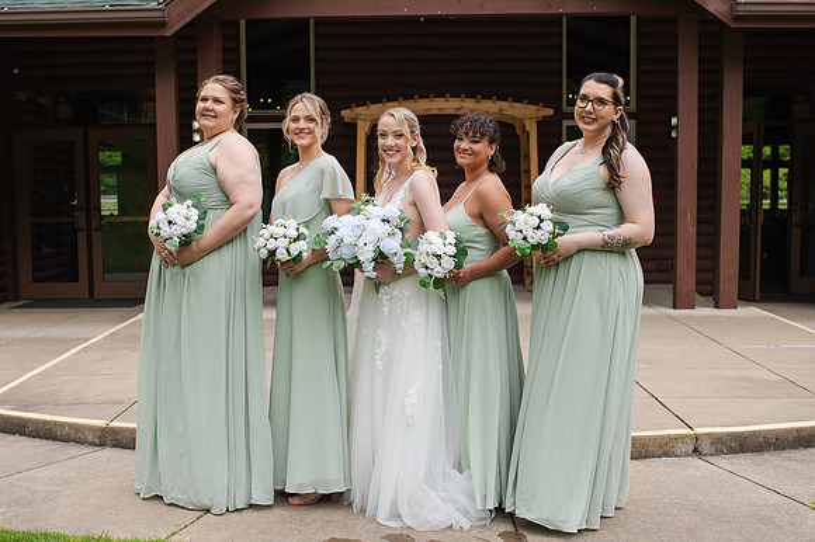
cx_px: 390
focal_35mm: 51
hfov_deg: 39.1
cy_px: 344
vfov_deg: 26.5
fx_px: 1148
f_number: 3.5
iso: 140
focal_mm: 35
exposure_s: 1/1000
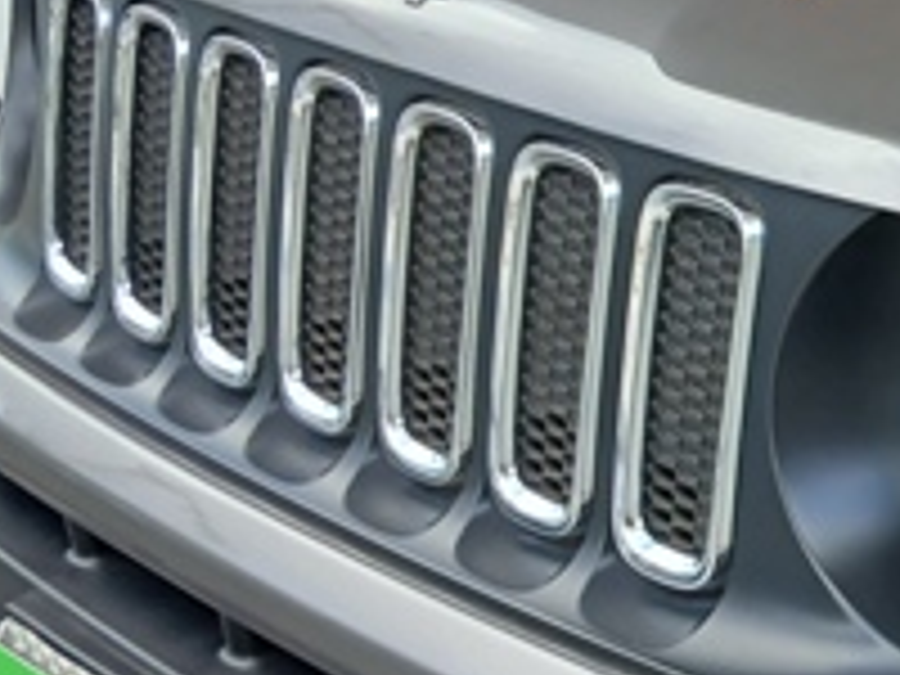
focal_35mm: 104
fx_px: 2704
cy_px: 387
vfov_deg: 14.2
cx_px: 1444
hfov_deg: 16.7
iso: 40
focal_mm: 3.98
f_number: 1.8
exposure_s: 1/120
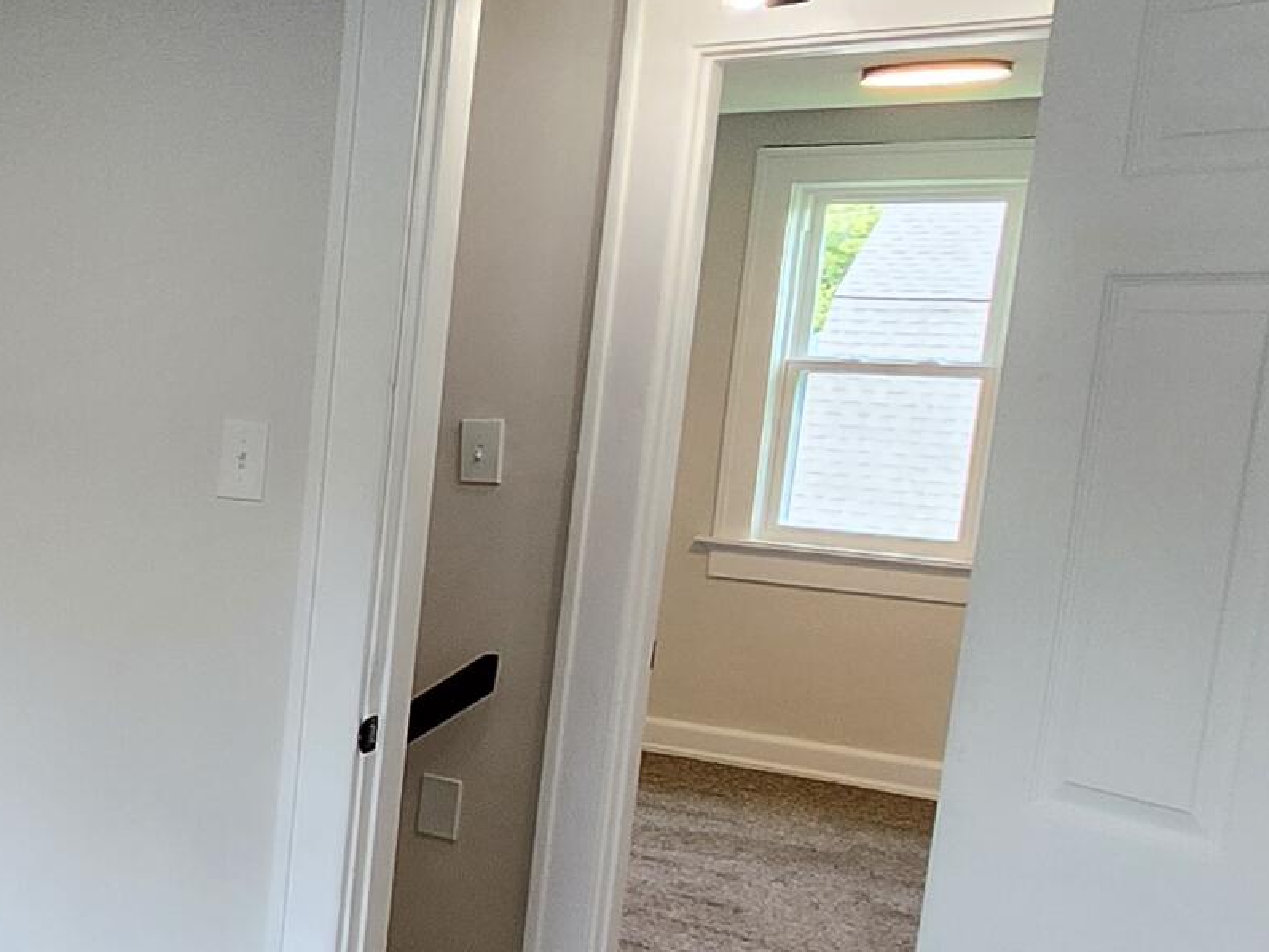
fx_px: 1796
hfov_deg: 30.5
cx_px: -386
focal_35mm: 49
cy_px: 606
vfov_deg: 29.5
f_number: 2.2
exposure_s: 1/60
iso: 160
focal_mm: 1.74
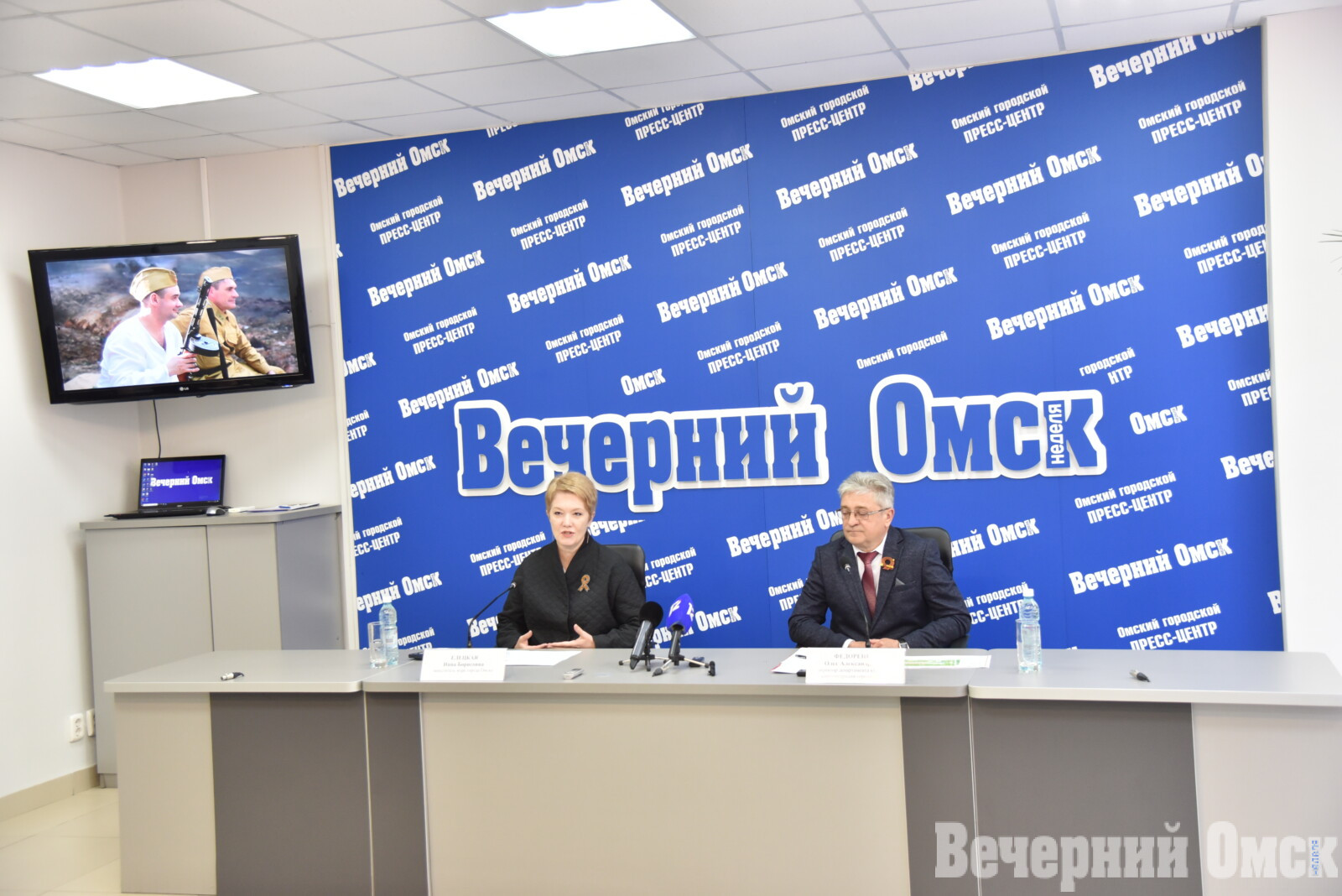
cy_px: 448
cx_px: 671
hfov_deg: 50.7
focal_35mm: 38
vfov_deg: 35.1
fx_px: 1417
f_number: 4
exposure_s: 1/160
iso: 1250
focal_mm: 38
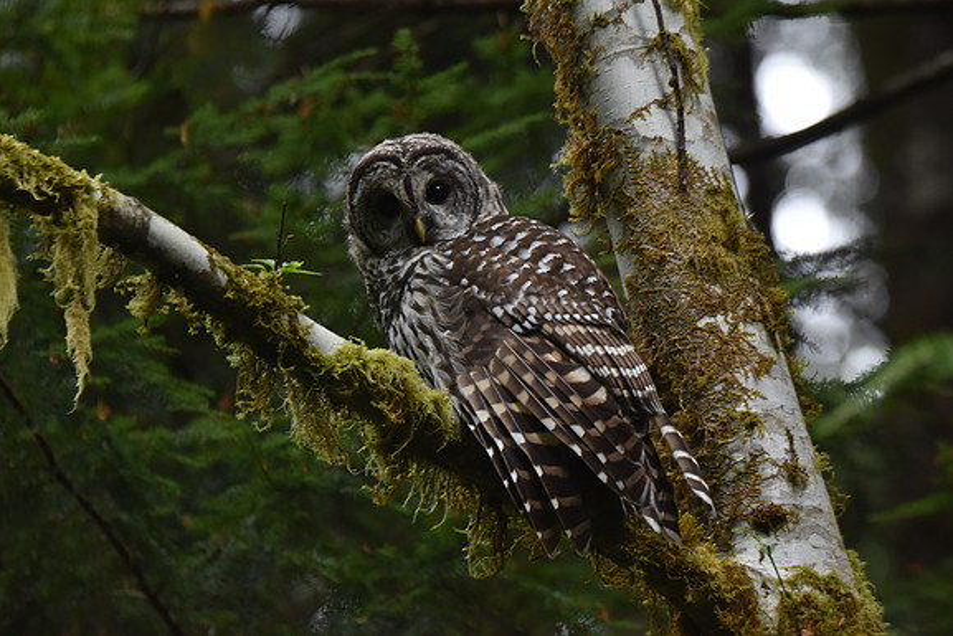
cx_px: 477
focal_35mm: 528
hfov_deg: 3.9
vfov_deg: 2.6
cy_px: 318
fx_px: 13980
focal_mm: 350
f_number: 6
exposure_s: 1/100
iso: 800
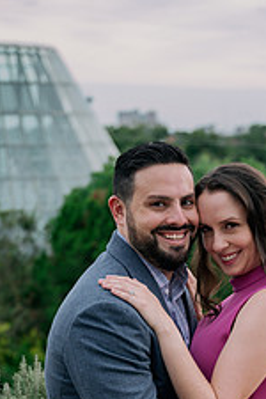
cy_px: 381
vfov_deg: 21.1
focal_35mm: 94
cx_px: 203
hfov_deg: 14.5
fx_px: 1042
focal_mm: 47
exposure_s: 1/400
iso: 160
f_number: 2.8
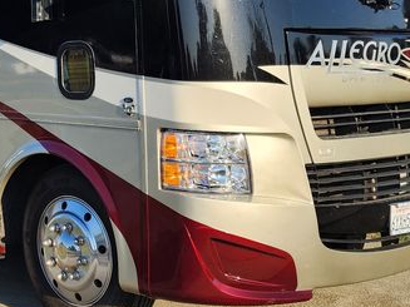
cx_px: -29
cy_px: -1
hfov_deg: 25.3
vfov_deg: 19.8
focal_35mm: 72
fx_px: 852
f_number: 1.8
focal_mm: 6.4
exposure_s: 1/569
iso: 12
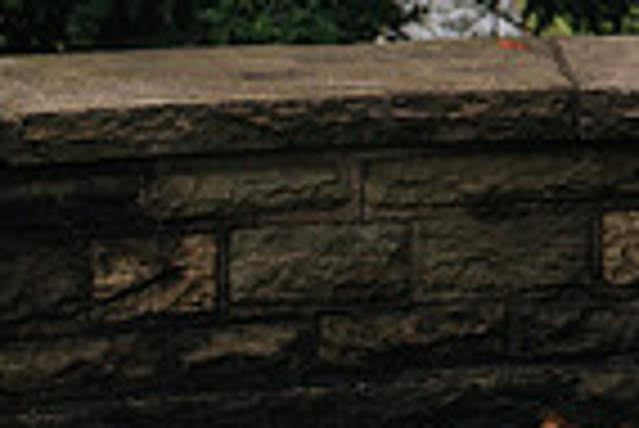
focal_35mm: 169
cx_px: 1122
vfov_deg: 8.0
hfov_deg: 11.4
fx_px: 3003
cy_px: -152
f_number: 3.2
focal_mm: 35
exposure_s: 1/320
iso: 800
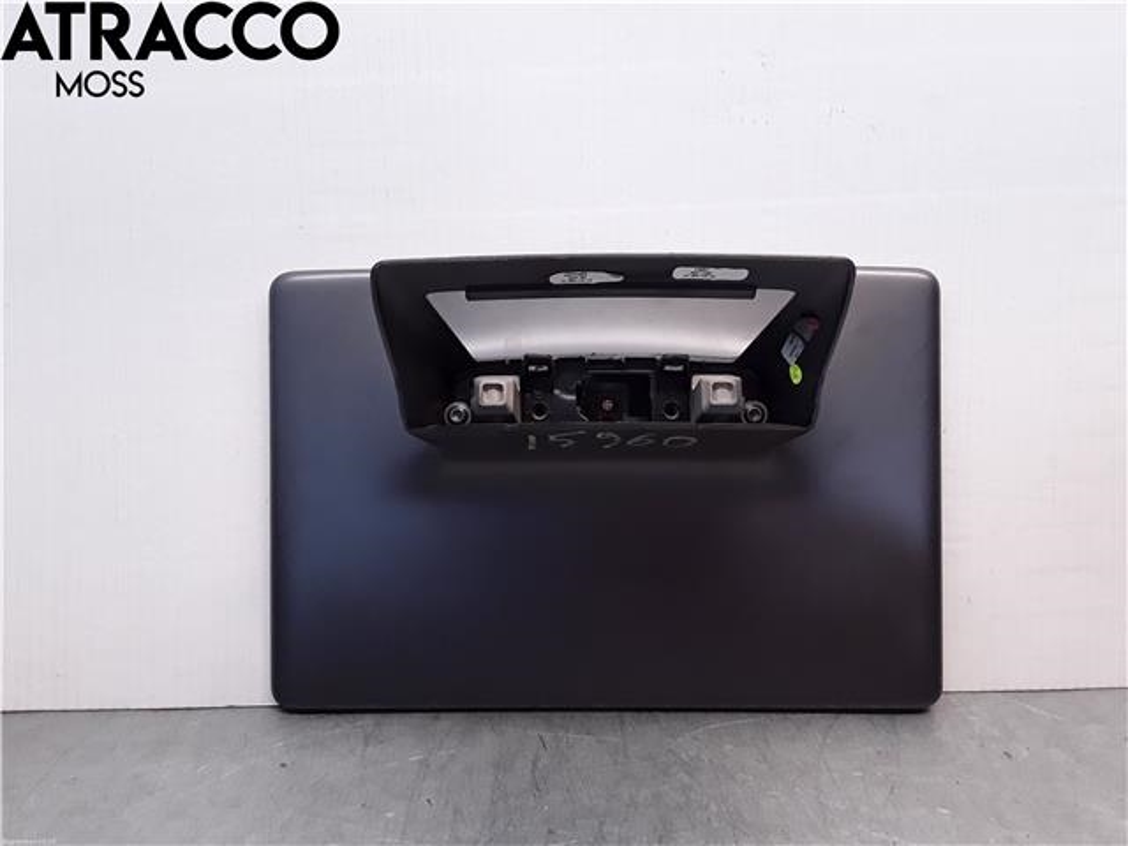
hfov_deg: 63.4
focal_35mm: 28
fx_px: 912
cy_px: 423
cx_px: 564
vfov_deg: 49.7
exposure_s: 1/149
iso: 100
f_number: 1.9
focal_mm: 2.91
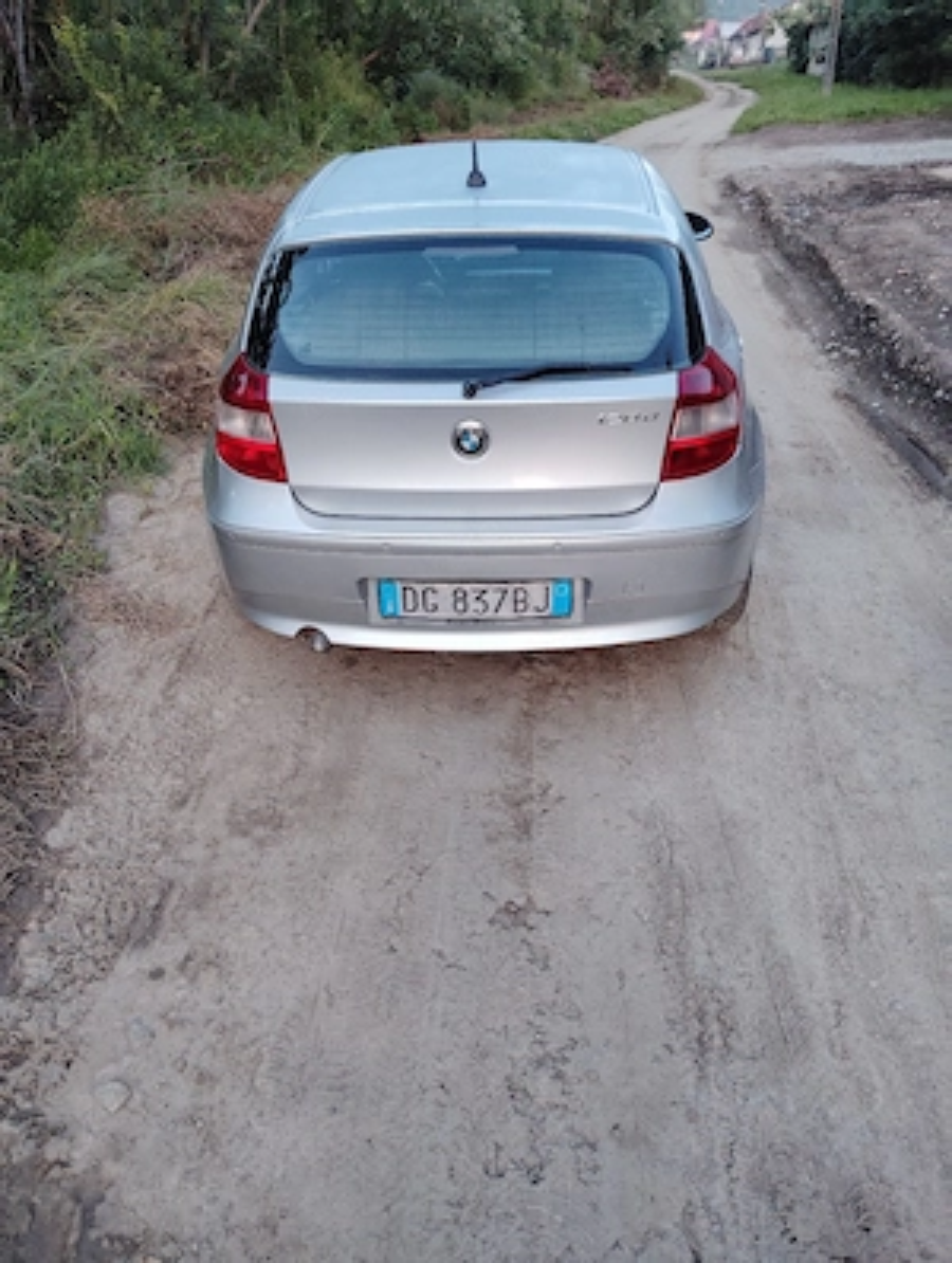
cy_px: 632
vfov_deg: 63.4
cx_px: 476
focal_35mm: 28
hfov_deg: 49.9
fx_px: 1023
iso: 667
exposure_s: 1/100
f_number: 1.8
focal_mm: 4.22
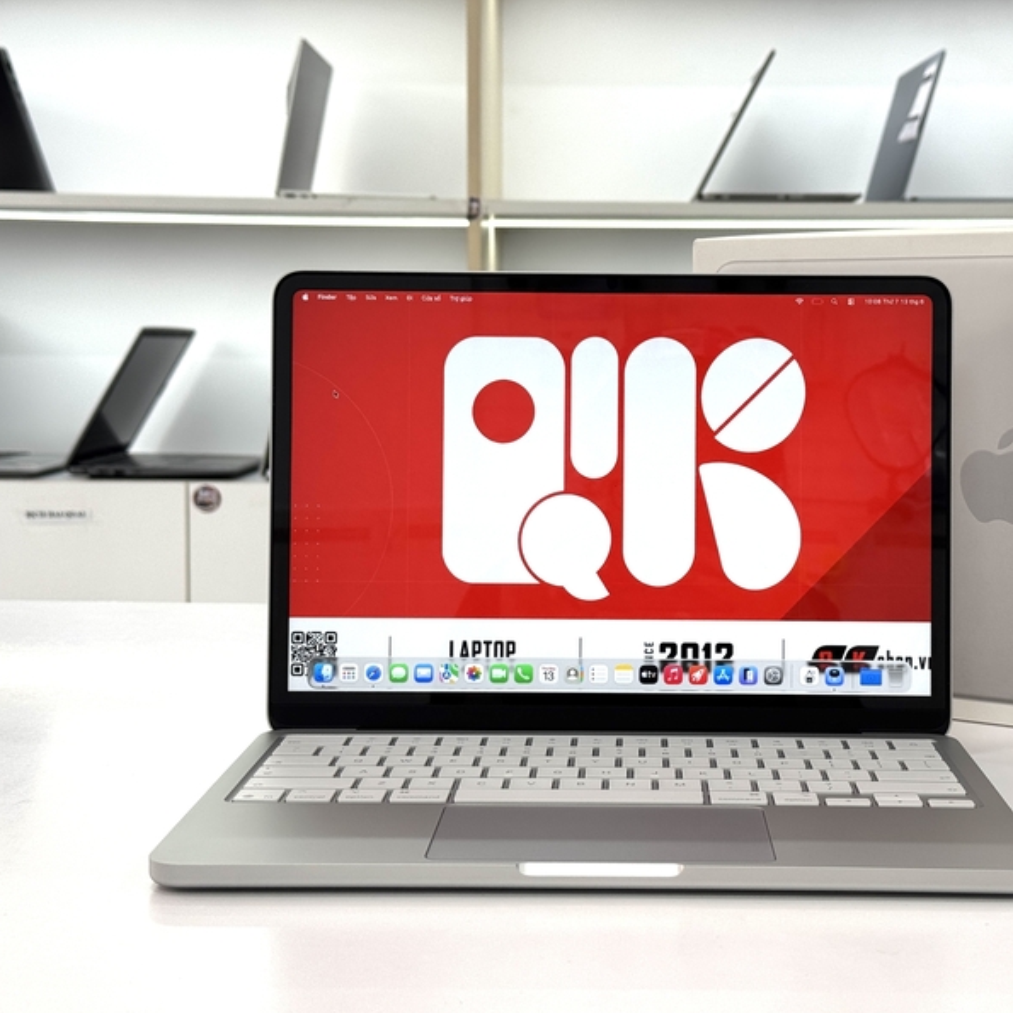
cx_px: 628
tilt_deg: -5.4
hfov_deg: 29.9
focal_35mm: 57
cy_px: 504
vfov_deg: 30.0
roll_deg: +0.5
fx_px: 1887
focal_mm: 6.76
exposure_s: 1/226
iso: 64
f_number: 1.78
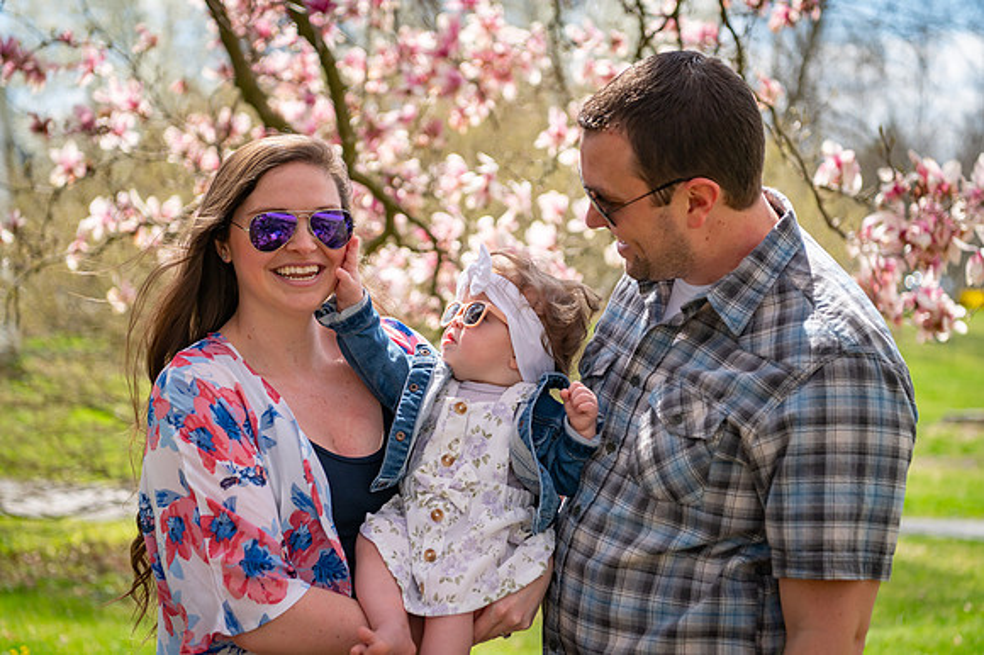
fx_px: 1694
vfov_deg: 21.9
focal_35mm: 62
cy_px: 328
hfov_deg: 32.4
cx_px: 492
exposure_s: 1/3200
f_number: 3.5
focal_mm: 62
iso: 400
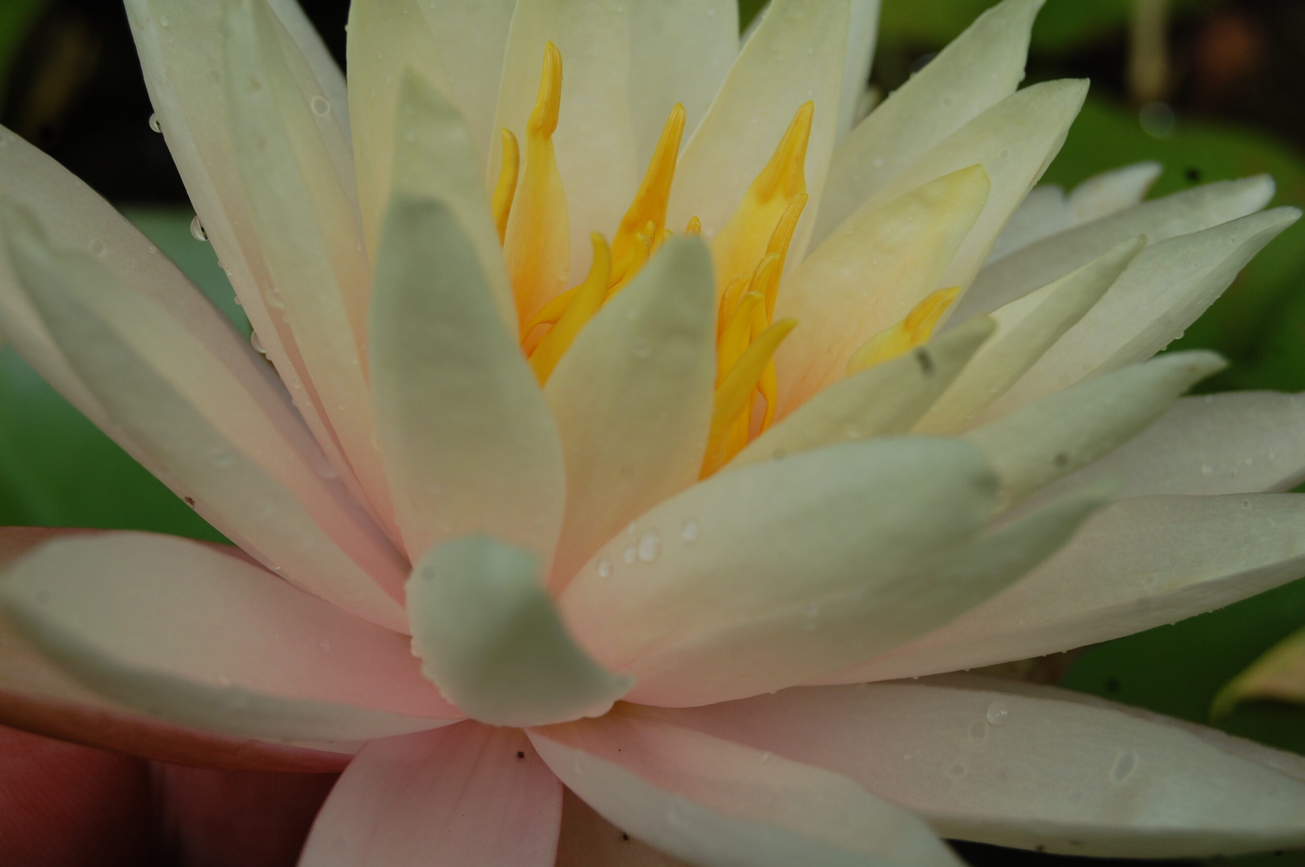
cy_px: 434
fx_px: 2988
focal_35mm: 82
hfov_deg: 24.6
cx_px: 652
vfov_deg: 16.5
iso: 200
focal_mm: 55
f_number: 9
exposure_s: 1/320
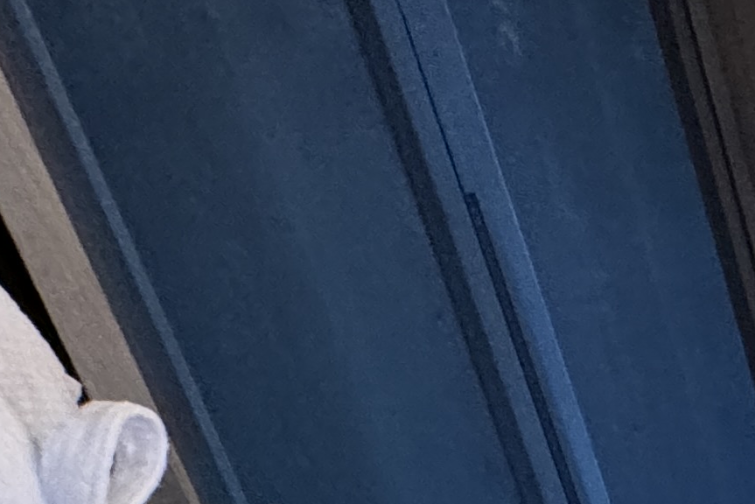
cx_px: 1668
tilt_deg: -26.1
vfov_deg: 18.2
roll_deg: -0.1
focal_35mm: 68
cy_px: 713
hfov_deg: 16.8
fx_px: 1427
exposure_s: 1/60
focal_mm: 2.22
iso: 500
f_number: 2.2
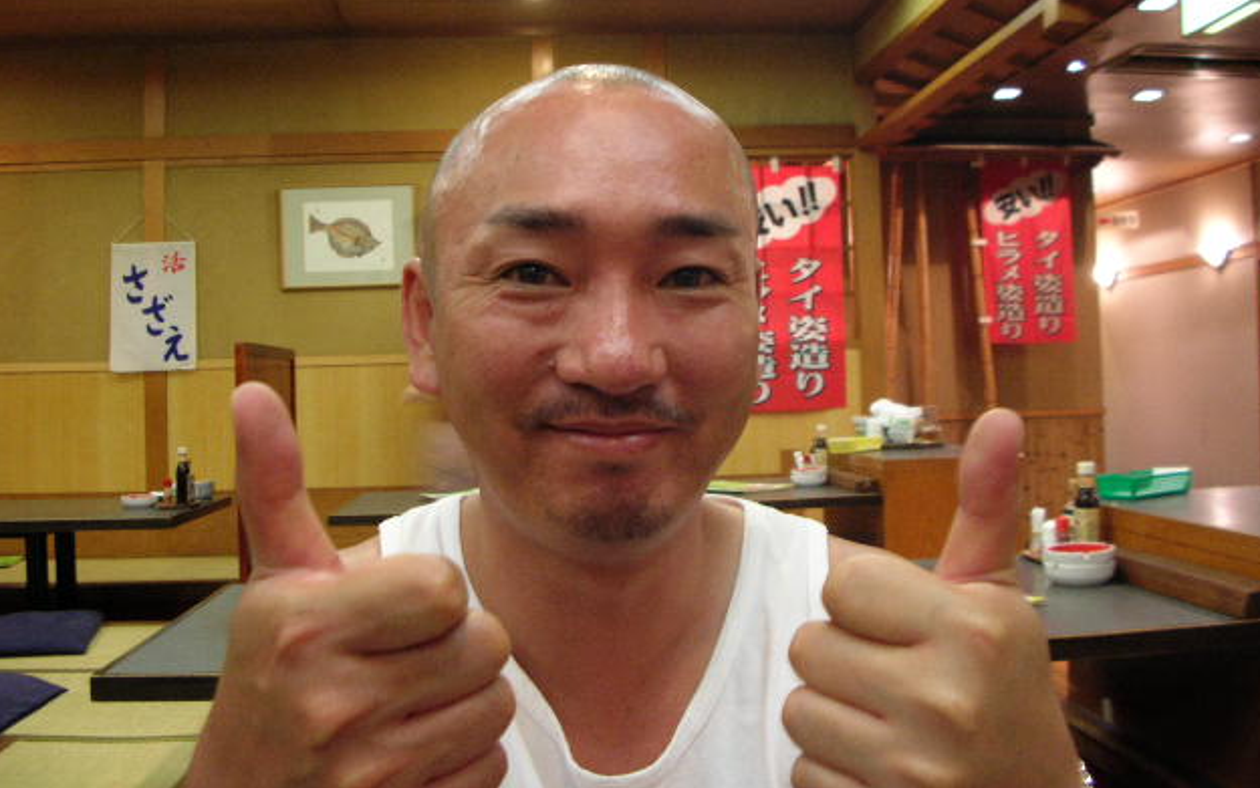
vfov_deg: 33.6
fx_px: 1305
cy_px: 371
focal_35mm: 38
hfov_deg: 51.5
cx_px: 629
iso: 120
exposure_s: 1/5.8
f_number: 2.8
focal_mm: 5.8
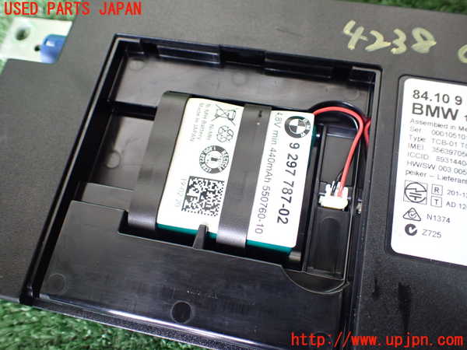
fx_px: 405
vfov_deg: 46.8
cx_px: 234
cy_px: 175
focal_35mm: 30
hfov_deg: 60.0
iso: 500
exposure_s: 1/125
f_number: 2.3
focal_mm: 5.4
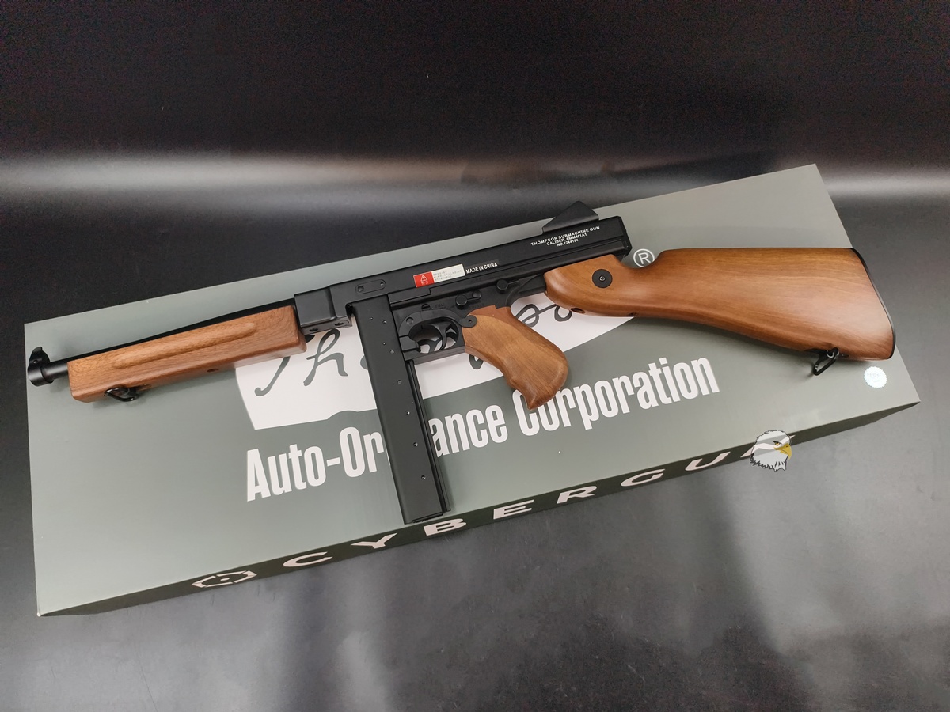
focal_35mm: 23
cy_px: 356
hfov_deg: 73.9
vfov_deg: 58.9
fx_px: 631
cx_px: 475
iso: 158
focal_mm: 6.54
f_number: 1.57
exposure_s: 1/60
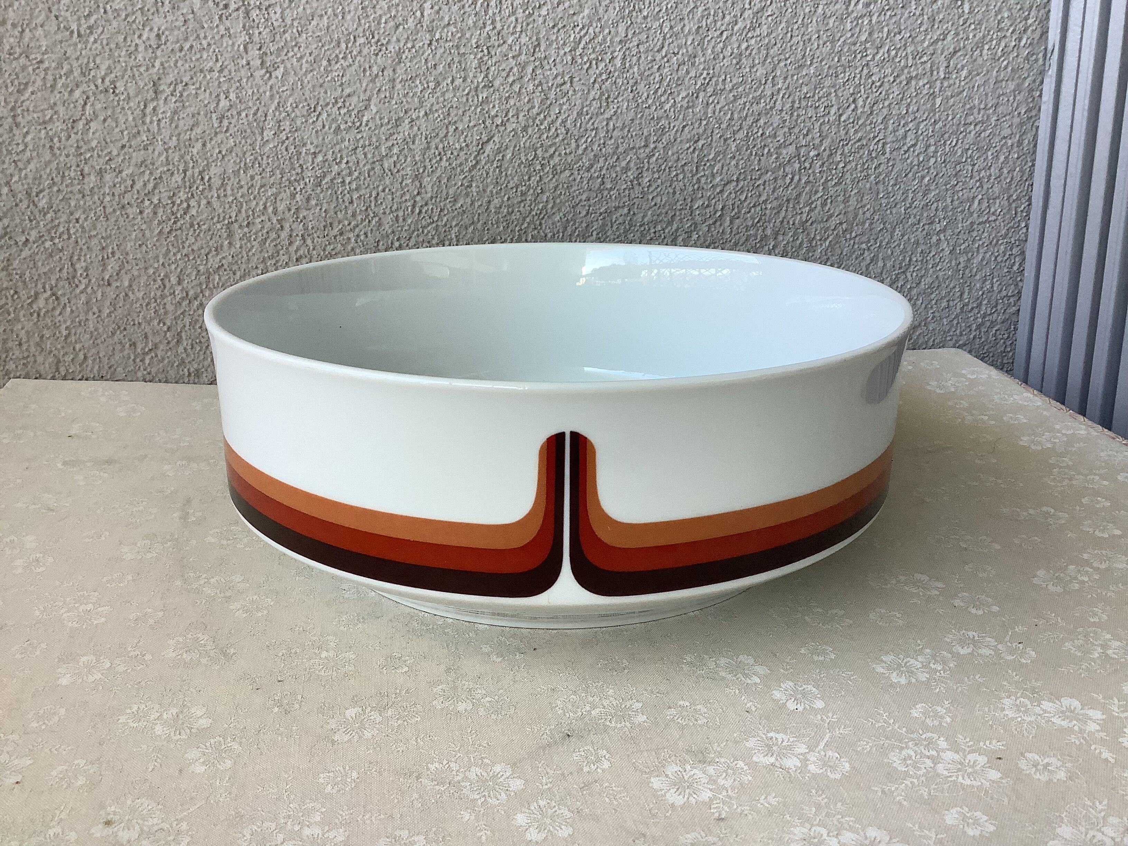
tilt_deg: -15.5
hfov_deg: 58.4
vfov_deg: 45.4
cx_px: 564
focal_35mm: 31
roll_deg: +0.3
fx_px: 1010
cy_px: 423
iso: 64
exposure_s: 1/120
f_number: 2.4
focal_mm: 3.3
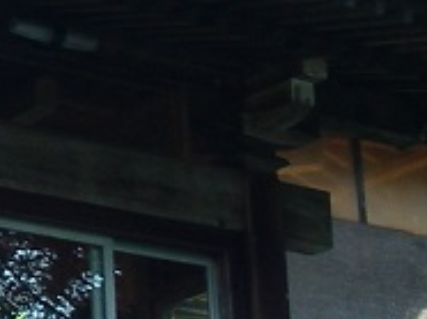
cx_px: -123
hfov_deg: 9.2
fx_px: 2612
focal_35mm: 212
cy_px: 94
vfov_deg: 7.0
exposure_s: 1/50
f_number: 3.3
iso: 64
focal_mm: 6.3
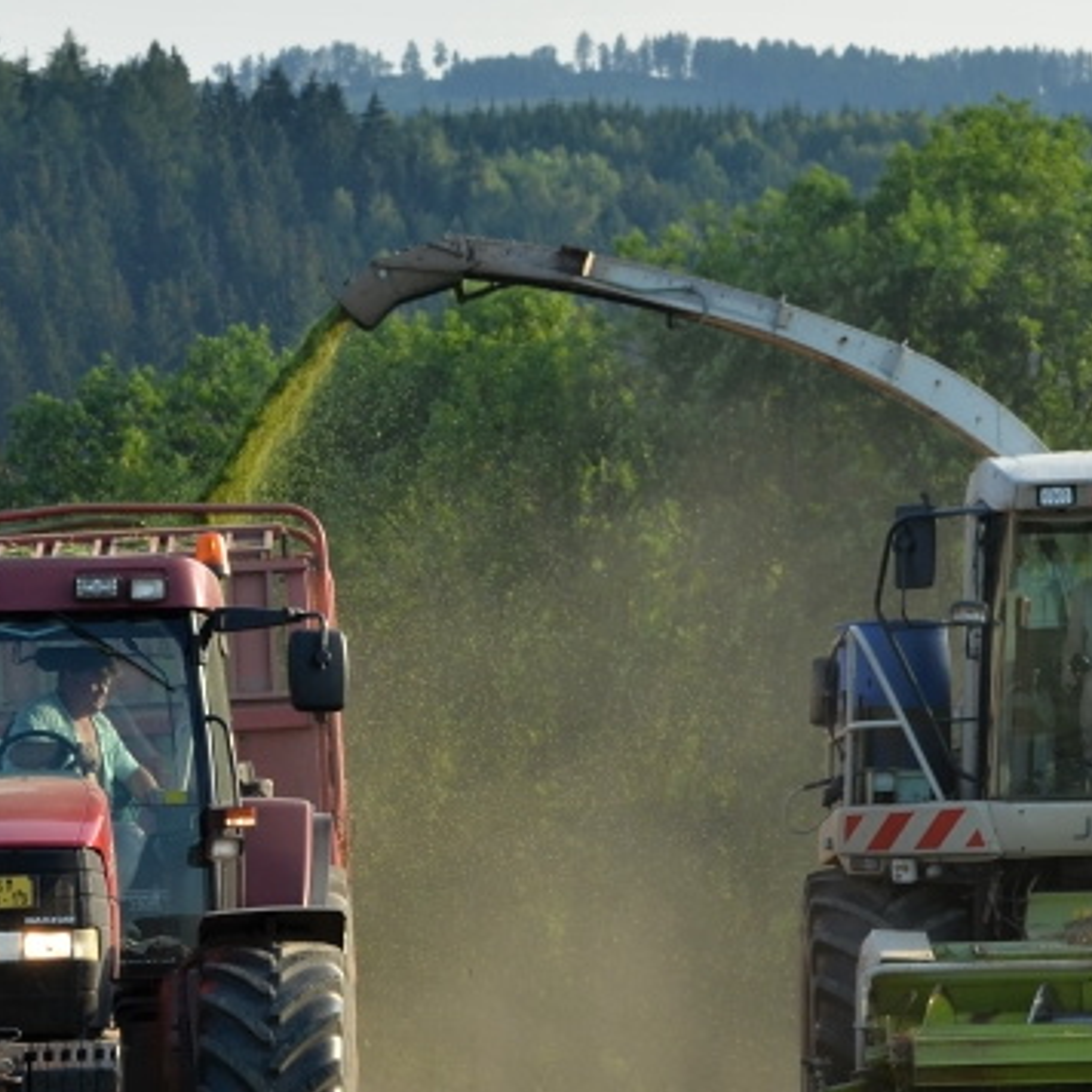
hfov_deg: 9.8
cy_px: 883
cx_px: 482
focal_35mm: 178
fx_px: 6356
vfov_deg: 9.8
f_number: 8
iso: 200
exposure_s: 1/250
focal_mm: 55
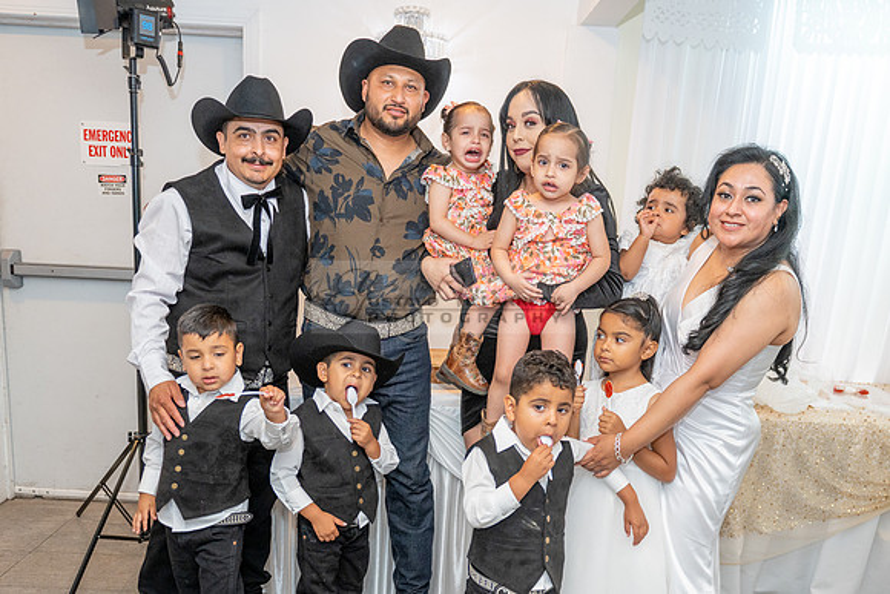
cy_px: 397
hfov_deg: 57.5
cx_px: 448
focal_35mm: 33
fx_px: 811
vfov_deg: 39.7
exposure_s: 1/160
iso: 800
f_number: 3.2
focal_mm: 24
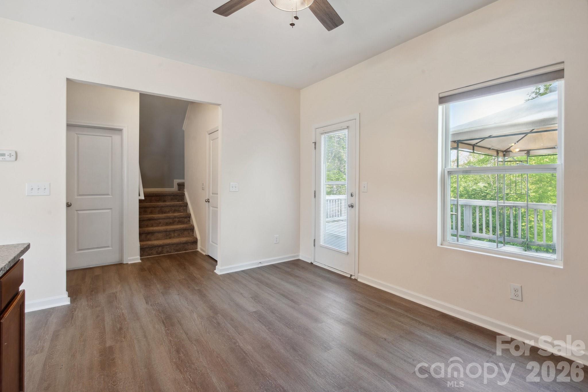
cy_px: 196
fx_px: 261
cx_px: 294
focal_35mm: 16
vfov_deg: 73.7
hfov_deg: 96.7
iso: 100
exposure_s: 1/1.67
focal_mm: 16
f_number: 11
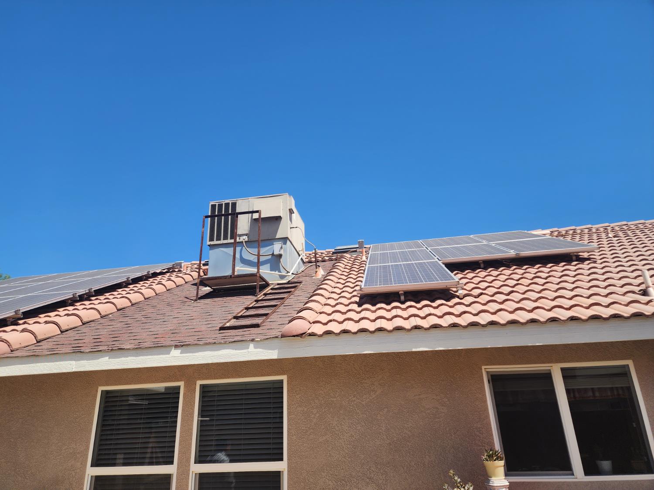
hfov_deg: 73.9
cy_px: 245
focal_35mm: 23
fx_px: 435
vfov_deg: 58.9
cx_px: 327
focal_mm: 6.4
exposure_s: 1/777
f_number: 1.8
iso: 12
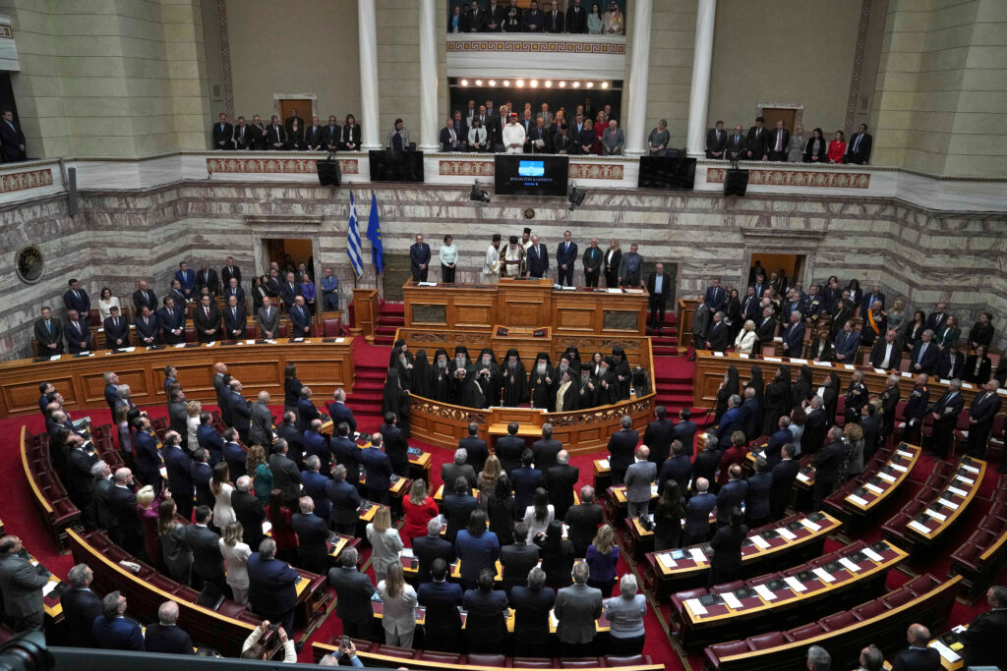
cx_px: 504
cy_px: 336
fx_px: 671
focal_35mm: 24
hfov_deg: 73.7
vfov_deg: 53.1
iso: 2500
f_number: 5.6
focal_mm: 24
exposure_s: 1/640
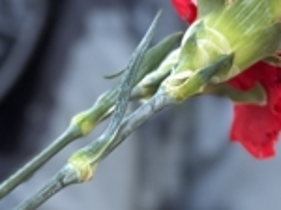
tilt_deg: -6.9
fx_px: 1734
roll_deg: -1.2
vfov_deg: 6.9
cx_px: -44
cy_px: 219
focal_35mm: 214
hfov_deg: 9.2
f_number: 1.78
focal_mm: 6.76
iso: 100
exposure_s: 1/242
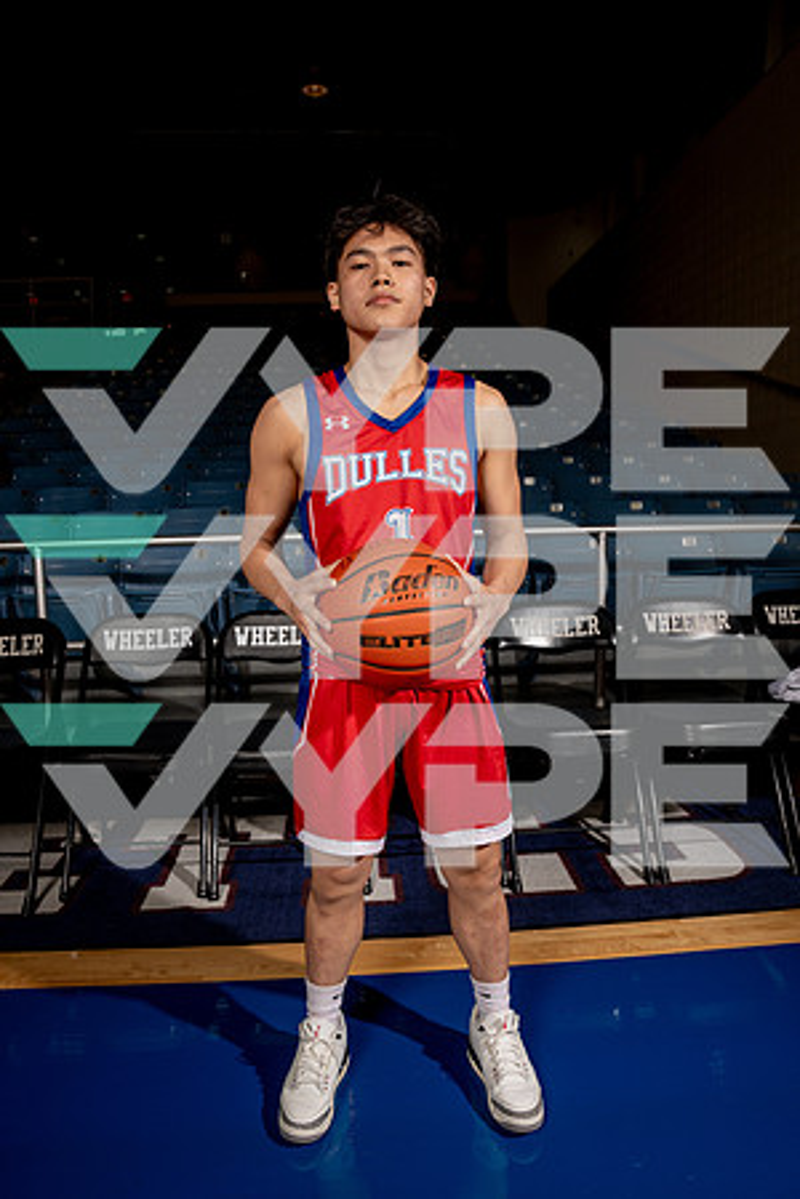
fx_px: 800
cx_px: 400
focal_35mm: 24
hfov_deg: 53.1
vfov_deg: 73.7
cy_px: 600
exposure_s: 1/125
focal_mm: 24
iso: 250
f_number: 7.1
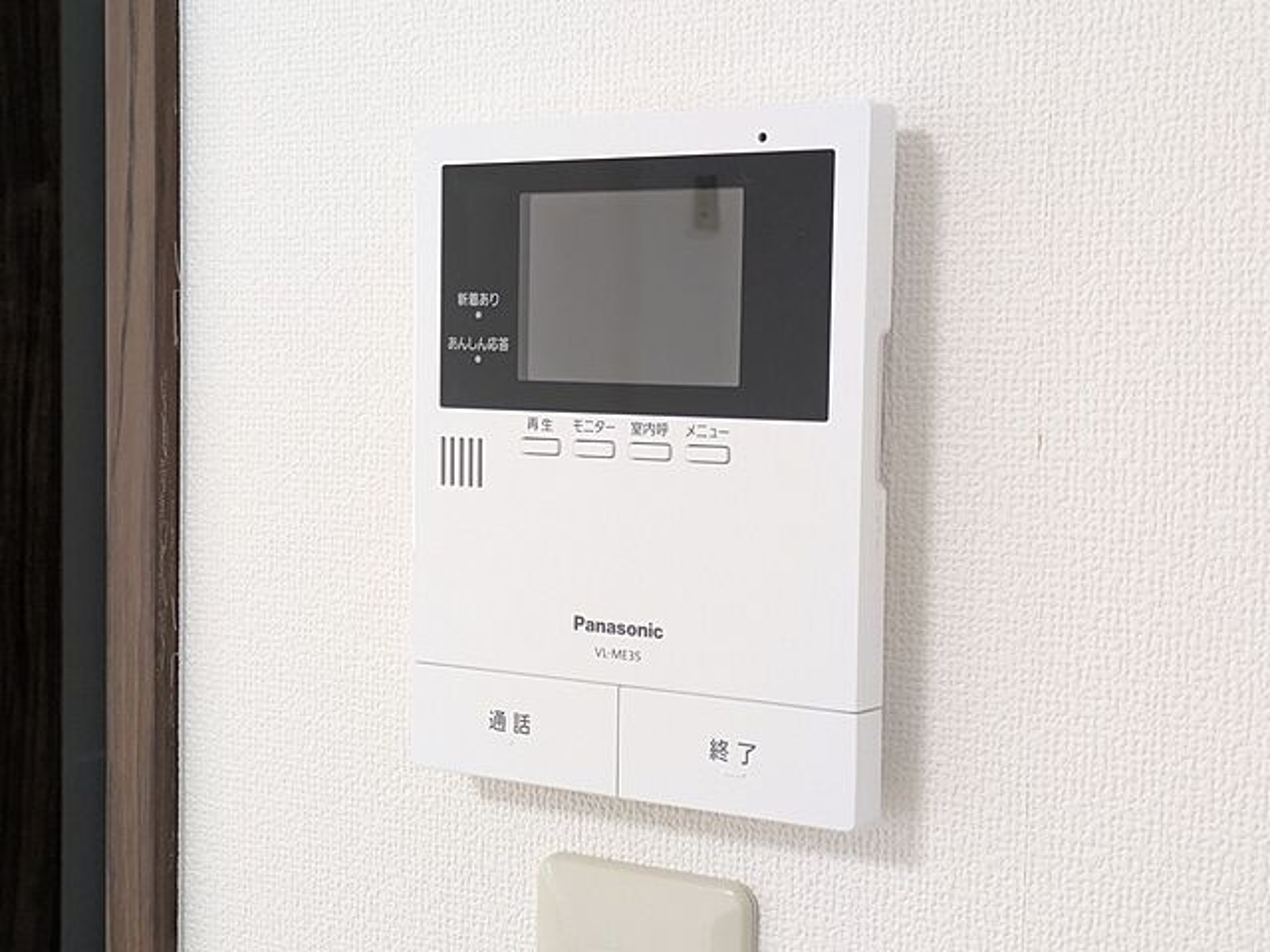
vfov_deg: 28.6
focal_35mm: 51
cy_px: 476
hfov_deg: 37.5
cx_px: 635
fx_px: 1871
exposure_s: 1/60
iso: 162
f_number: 1.89
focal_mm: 5.43
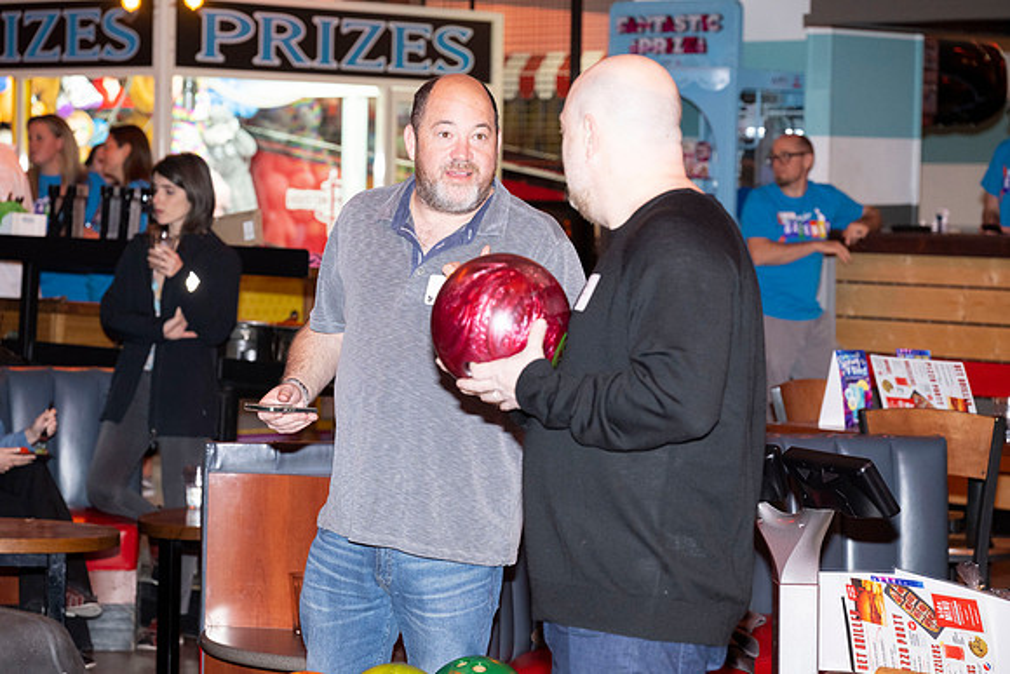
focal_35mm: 105
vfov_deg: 13.0
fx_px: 2946
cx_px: 505
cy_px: 337
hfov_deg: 19.5
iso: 2000
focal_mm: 105
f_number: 5.6
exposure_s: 1/100
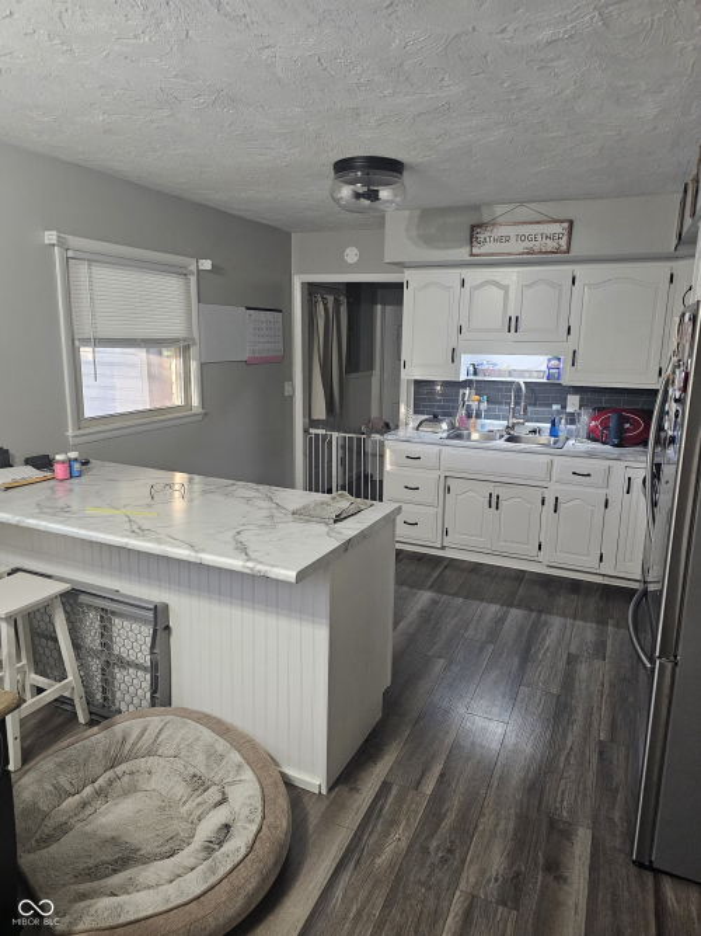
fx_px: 621
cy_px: 468
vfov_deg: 73.9
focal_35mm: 23
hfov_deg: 58.9
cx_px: 350
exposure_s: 1/60
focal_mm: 6.3
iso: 640
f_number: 1.7
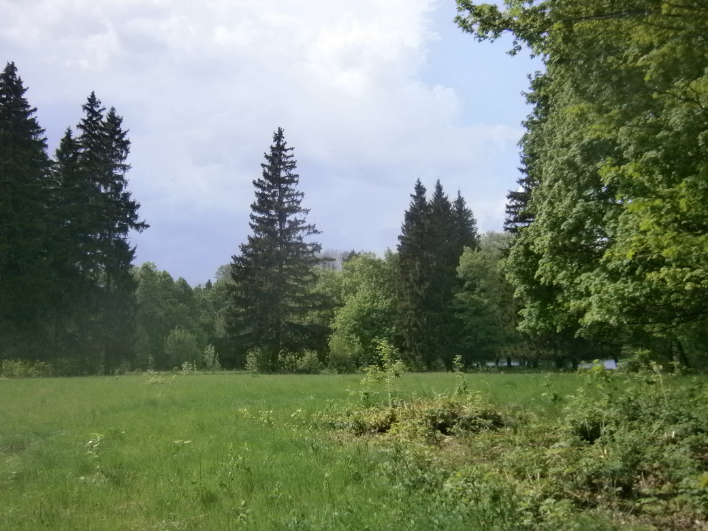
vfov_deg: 46.8
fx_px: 614
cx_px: 325
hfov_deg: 59.9
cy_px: 247
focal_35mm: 30
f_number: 8
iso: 80
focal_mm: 4.7
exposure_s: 1/100
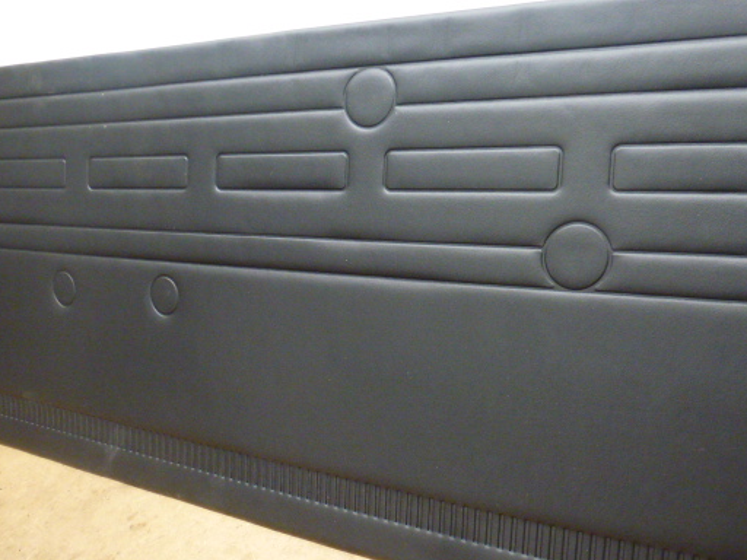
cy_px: 338
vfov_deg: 46.5
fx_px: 647
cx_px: 433
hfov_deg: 59.6
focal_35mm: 30
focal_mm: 4.3
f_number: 3.3
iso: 400
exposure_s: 1/40
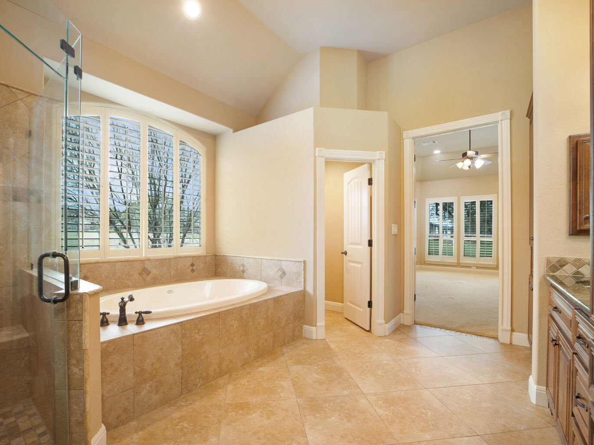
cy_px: 232
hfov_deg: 94.5
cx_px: 285
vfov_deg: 78.1
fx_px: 275
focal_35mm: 16
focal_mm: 14
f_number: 8
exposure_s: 1/4
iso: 160
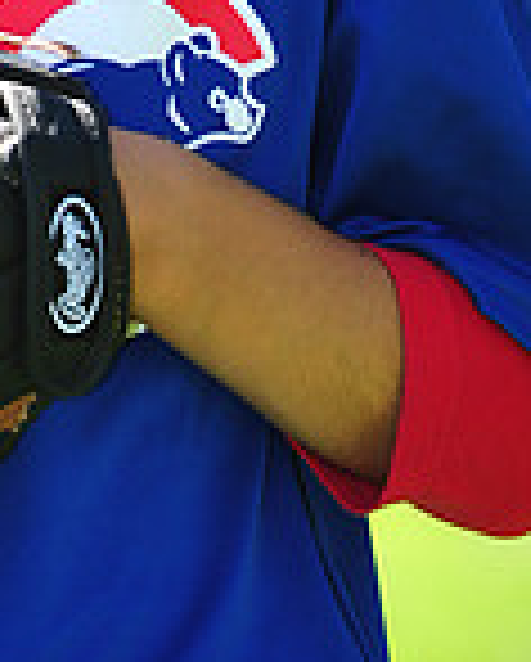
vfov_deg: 2.8
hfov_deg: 2.3
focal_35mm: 685
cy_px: -351
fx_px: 13429
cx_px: -176
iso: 200
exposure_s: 1/320
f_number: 5.6
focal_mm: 185
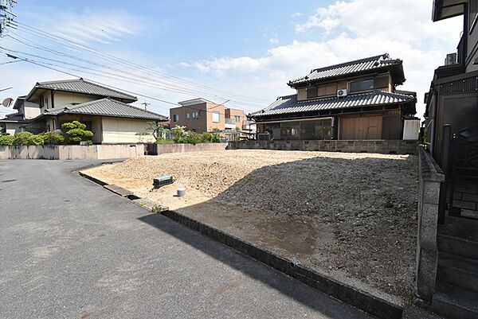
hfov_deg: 100.3
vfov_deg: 77.4
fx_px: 199
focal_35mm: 15
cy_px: 160
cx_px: 239
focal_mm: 10
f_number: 16
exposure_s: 1/1000
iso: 2000
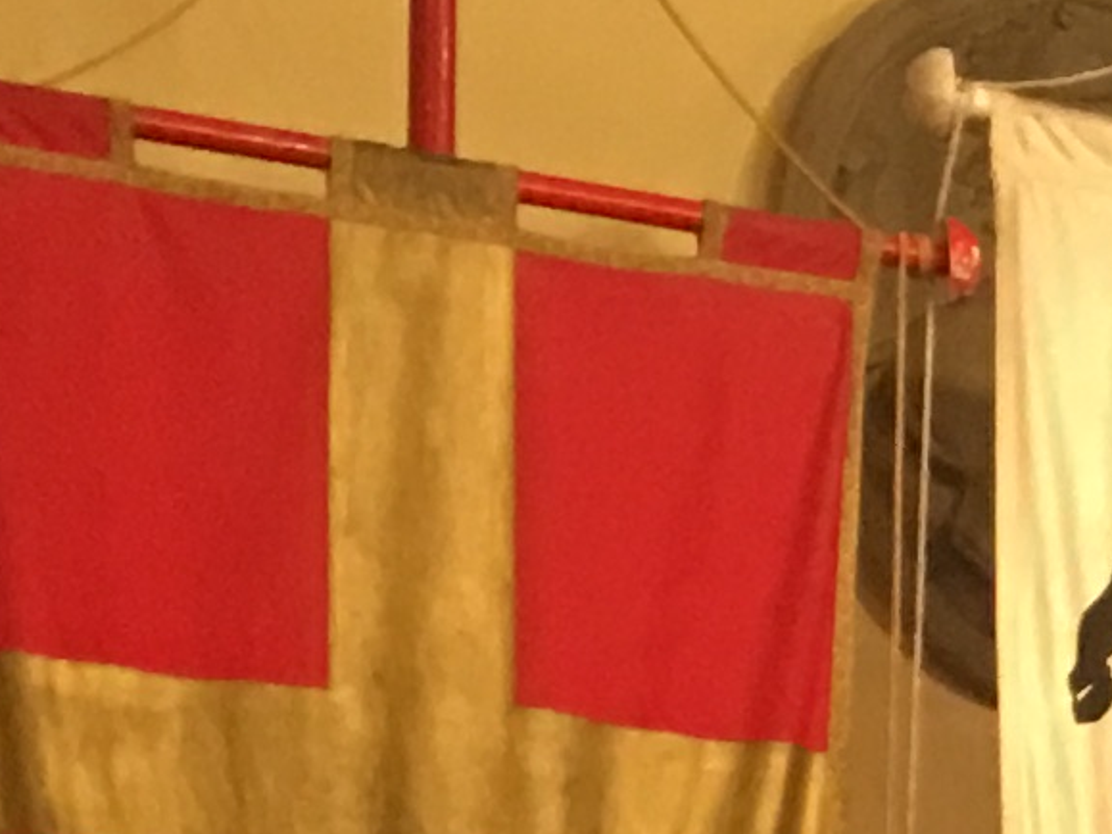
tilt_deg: +5.9
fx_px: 6488
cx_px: 3351
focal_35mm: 202
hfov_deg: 8.3
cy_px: 2127
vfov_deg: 6.9
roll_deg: -0.8
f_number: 2.2
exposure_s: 1/17
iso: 100
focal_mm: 4.15
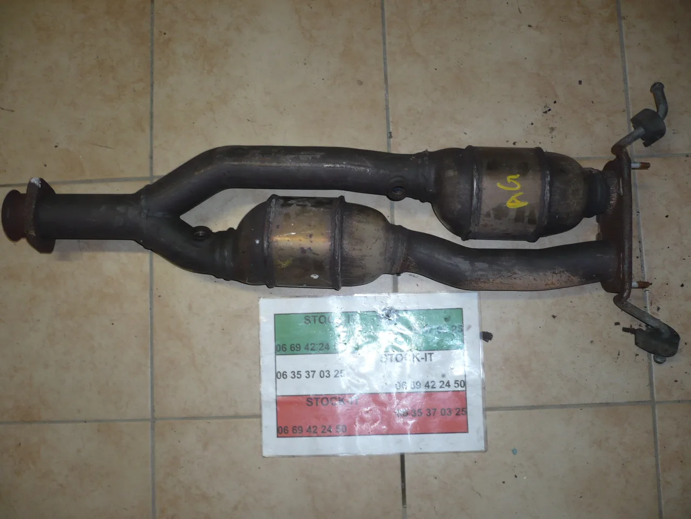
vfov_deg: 40.7
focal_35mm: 35
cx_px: 346
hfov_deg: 52.6
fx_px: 699
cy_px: 260
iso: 100
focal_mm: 5.8
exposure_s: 1/30
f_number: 2.8
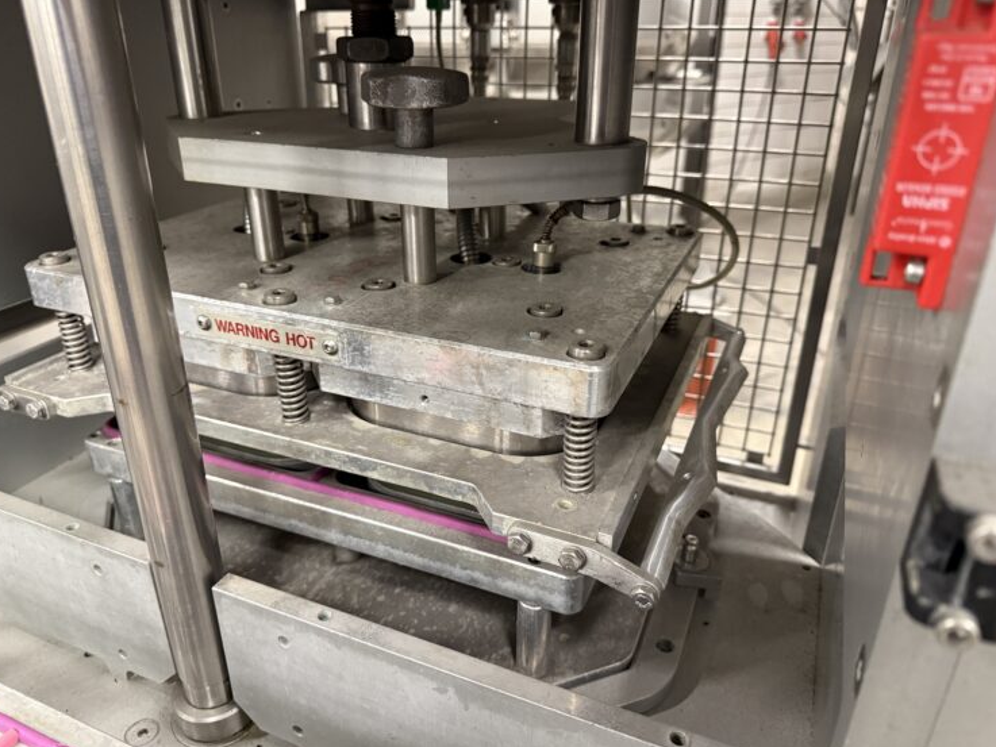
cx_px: 480
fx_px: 719
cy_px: 363
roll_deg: +0.1
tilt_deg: -24.9
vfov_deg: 54.9
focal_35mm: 25
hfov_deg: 69.4
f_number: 1.78
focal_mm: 6.76
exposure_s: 1/33
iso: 640
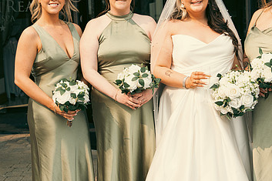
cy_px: 61
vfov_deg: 14.1
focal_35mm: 97
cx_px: 210
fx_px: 733
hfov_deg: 20.8
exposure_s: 1/250
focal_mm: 59
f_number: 5
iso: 125
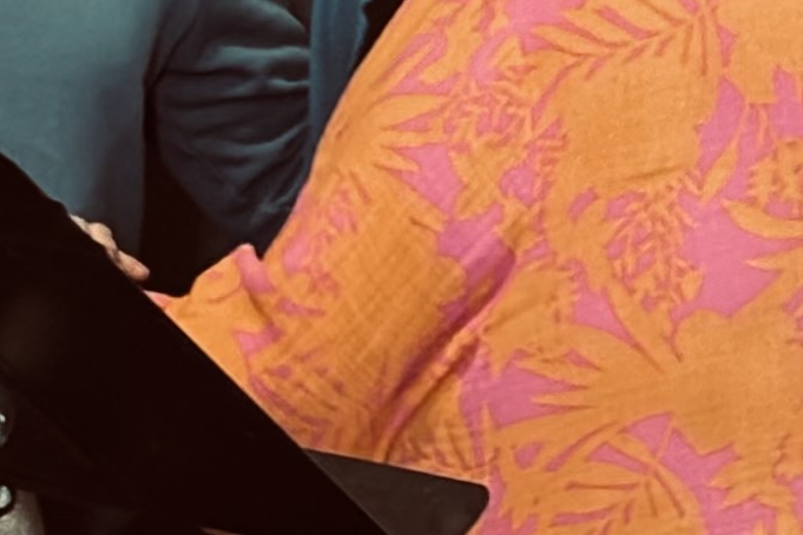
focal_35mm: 320
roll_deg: -1.8
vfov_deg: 4.3
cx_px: 80
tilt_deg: -8.1
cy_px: 768
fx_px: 7137
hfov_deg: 6.4
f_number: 1.6
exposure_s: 1/24
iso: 320
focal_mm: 5.96
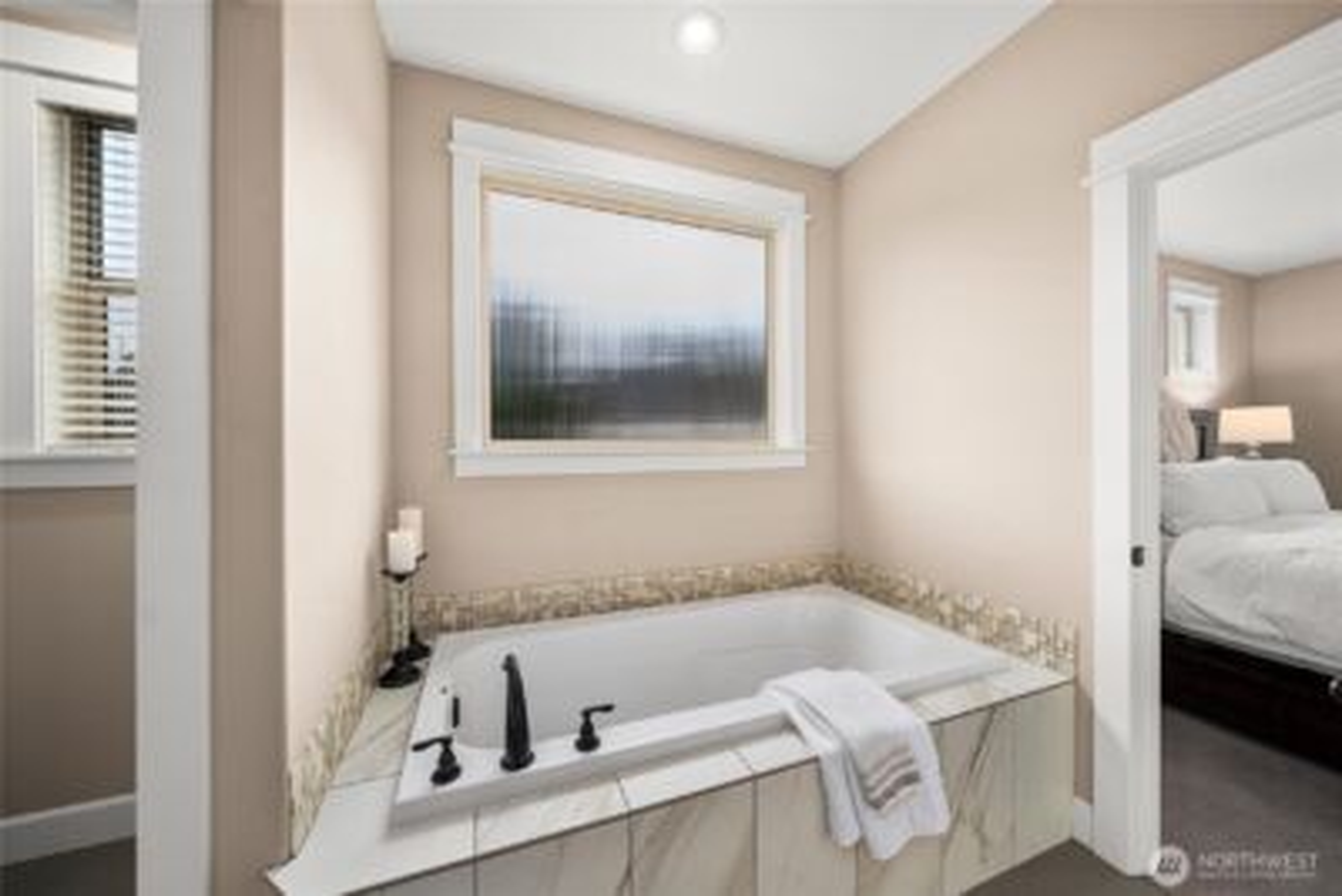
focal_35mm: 12
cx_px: 671
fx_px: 447
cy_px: 448
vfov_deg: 90.1
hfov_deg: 112.6
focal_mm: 12
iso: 400
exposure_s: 1/30
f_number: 4.5
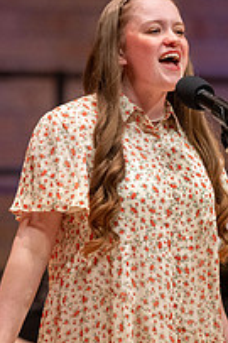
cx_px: 83
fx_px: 5443
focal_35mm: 572
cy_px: 212
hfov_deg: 2.4
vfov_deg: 3.6
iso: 2500
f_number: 2.8
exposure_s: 1/500
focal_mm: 200
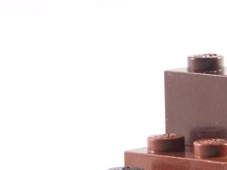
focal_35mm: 298
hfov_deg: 6.6
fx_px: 1953
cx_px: 184
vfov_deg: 5.0
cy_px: 81
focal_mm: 13.7
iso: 200
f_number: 3.2
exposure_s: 1/30
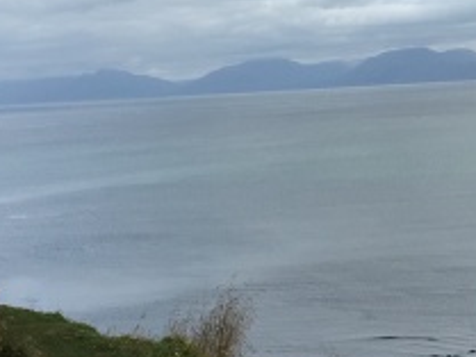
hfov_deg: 17.7
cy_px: 343
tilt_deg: -10.2
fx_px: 1527
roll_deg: +2.7
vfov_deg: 13.2
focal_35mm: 111
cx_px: 282
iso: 25
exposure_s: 1/1068
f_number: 2.2
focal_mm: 4.15
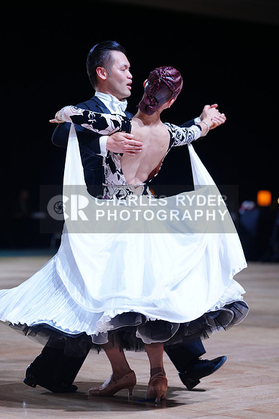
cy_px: 210
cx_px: 140
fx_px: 1243
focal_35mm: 107
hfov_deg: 12.8
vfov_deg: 19.1
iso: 800
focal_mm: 107
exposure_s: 1/500
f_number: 2.8
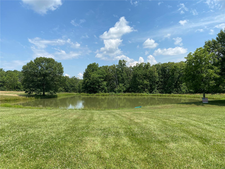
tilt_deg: +0.5
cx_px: 112
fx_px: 169
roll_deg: +1.2
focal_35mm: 26
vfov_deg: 53.1
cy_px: 84
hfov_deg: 67.3
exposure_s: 1/2817
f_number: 1.8
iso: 32
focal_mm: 4.25
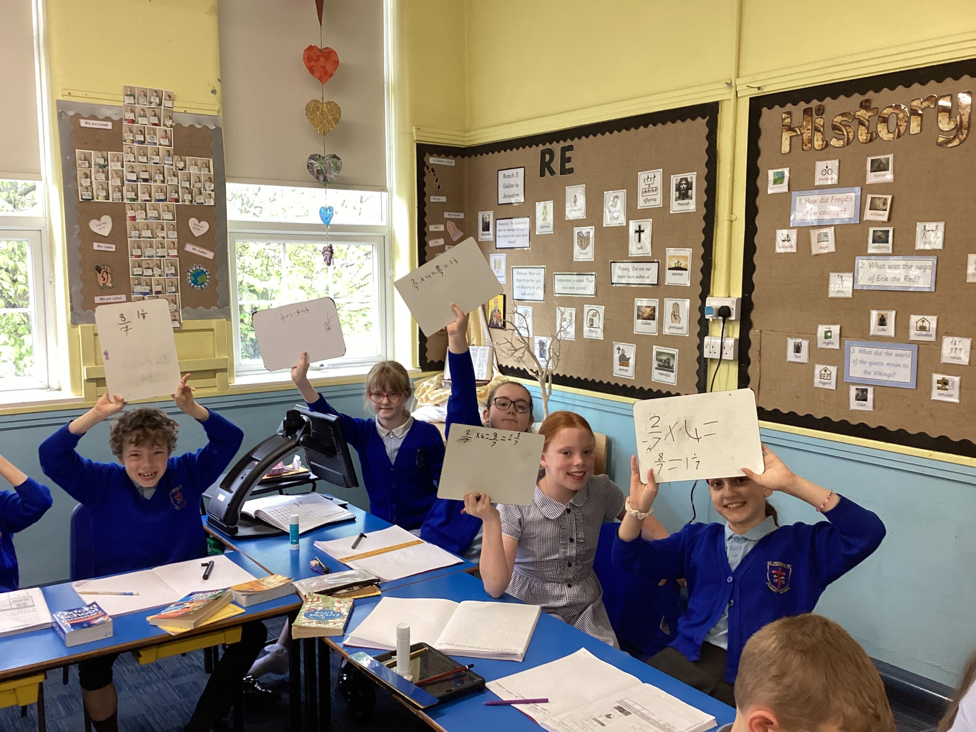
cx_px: 488
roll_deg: -1.1
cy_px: 366
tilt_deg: -6.4
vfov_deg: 45.4
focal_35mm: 31
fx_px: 874
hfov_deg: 58.4
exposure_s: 1/50
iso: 125
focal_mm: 3.3
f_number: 2.4
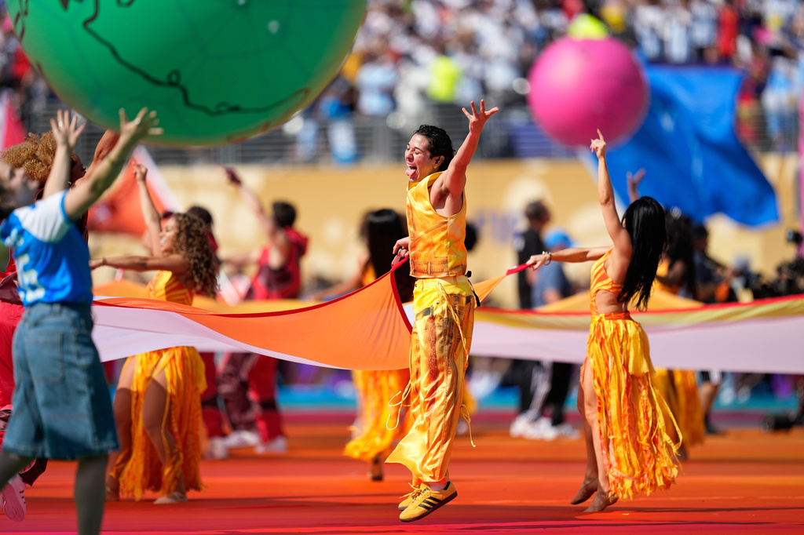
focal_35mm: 400
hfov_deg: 5.2
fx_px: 8930
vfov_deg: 3.4
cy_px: 268
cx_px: 402
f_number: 2.8
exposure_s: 1/8000
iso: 400
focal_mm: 400
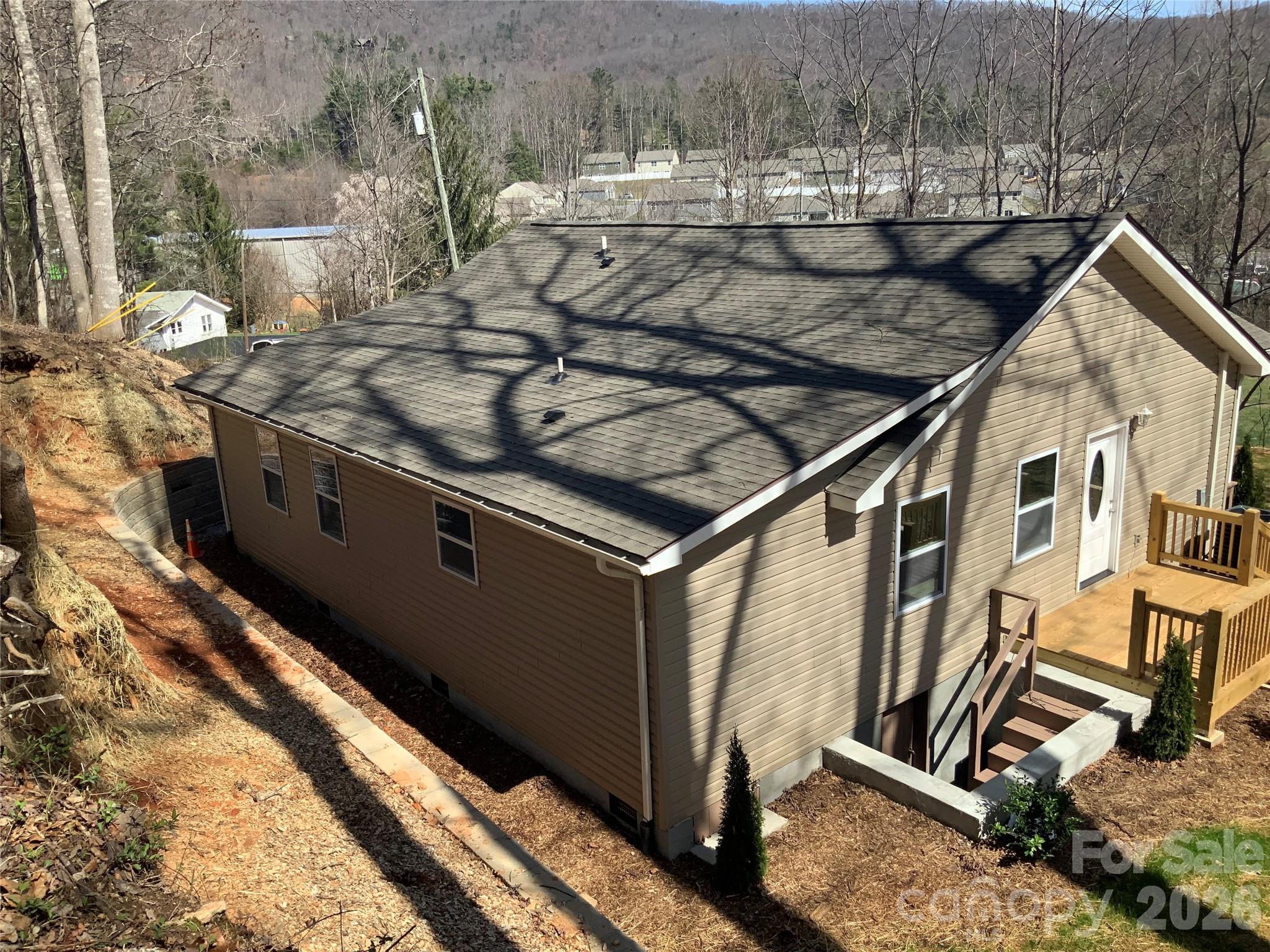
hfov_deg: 61.7
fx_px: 1064
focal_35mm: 29
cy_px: 476
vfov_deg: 48.2
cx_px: 635
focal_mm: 3
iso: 16
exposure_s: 1/1311
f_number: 1.8
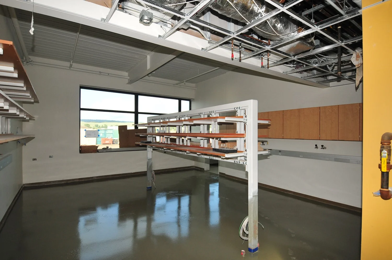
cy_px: 130
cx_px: 196
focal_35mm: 18
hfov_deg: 90.1
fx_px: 196
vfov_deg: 67.2
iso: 400
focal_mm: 12
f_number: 7.1
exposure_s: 1/200
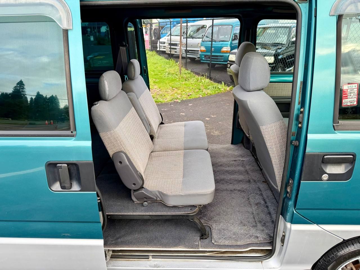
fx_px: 250
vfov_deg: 56.8
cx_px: 180
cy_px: 135
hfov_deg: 71.6
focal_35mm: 24
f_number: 1.78
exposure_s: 1/438
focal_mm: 6.76
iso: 80
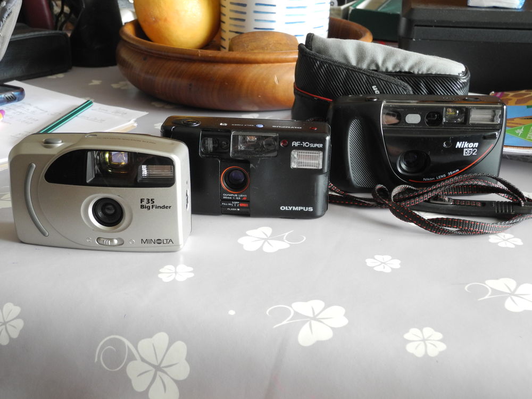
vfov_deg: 29.1
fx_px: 768
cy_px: 200
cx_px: 266
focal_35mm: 50
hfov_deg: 38.2
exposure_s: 1/30
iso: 320
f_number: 3.5
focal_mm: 10.7
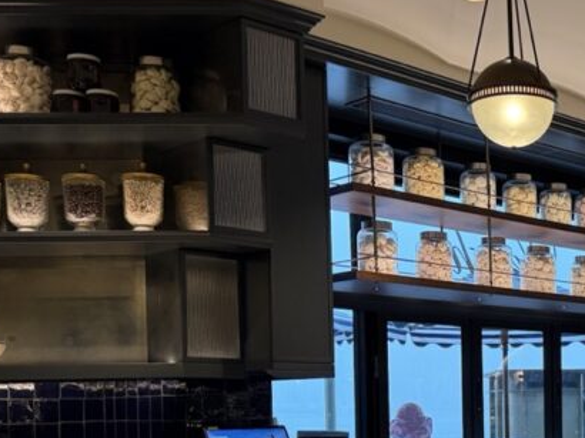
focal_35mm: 60
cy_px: 419
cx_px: 575
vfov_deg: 23.5
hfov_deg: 30.1
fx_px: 1013
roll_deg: +1.3
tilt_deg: -0.7
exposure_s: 1/100
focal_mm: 6.76
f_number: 1.78
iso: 250
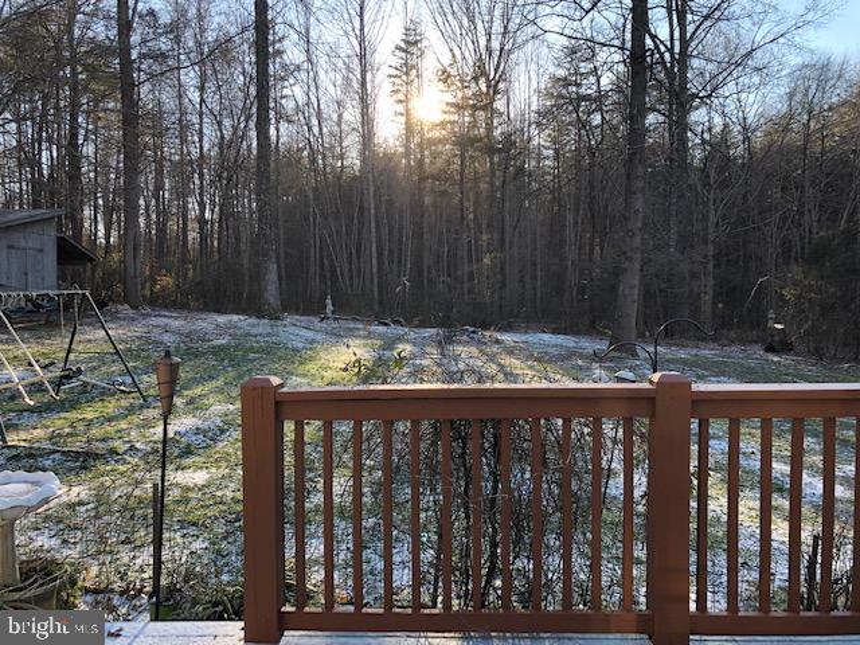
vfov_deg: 49.7
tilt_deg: -2.5
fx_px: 696
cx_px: 430
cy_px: 322
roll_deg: +0.7
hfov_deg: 63.4
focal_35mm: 28
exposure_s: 1/171
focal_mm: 3.99
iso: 20
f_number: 1.8
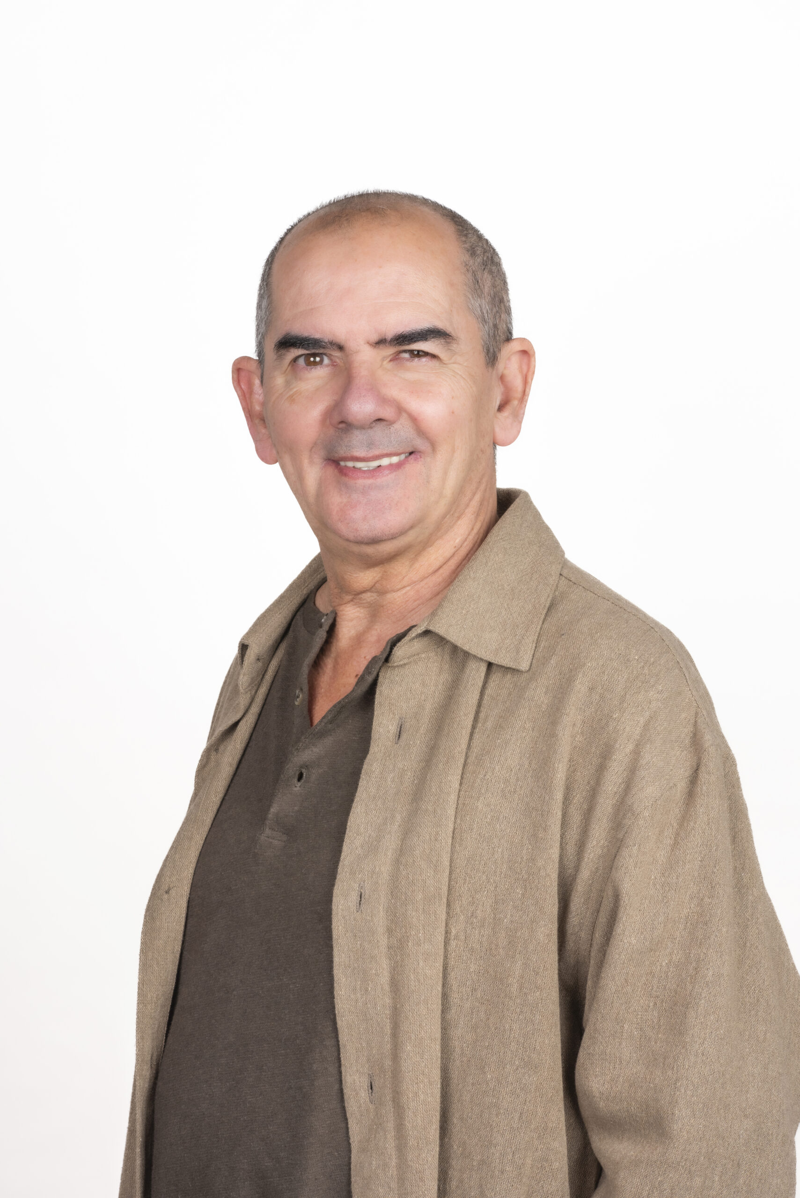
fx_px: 2830
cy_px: 599
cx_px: 400
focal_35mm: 85
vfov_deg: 23.9
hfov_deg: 16.1
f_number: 13
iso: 200
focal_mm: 85
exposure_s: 1/125
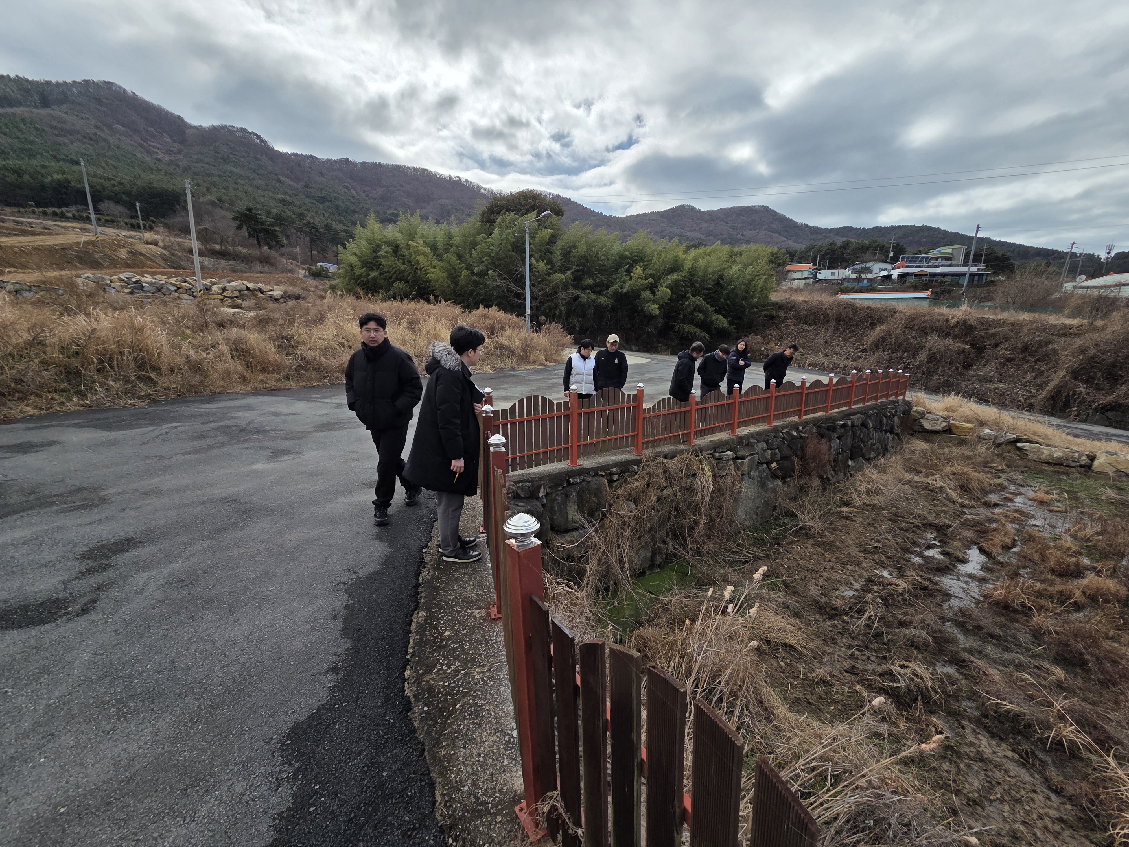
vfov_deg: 89.9
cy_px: 424
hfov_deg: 106.2
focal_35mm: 13
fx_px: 424
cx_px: 564
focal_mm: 2.2
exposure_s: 1/2767
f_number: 2.2
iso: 50
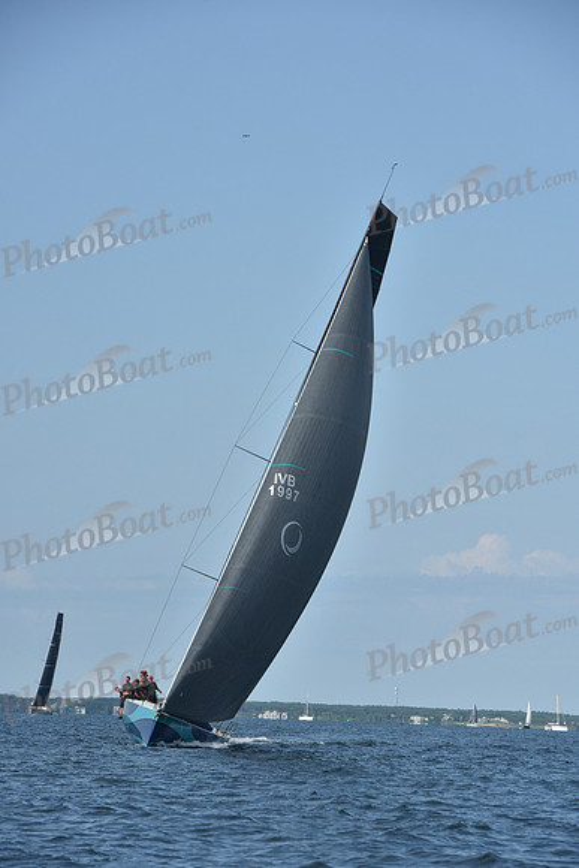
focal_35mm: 185
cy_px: 434
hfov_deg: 7.4
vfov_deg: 11.1
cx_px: 290
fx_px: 4460
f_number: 10
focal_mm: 185
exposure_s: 1/1000
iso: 320
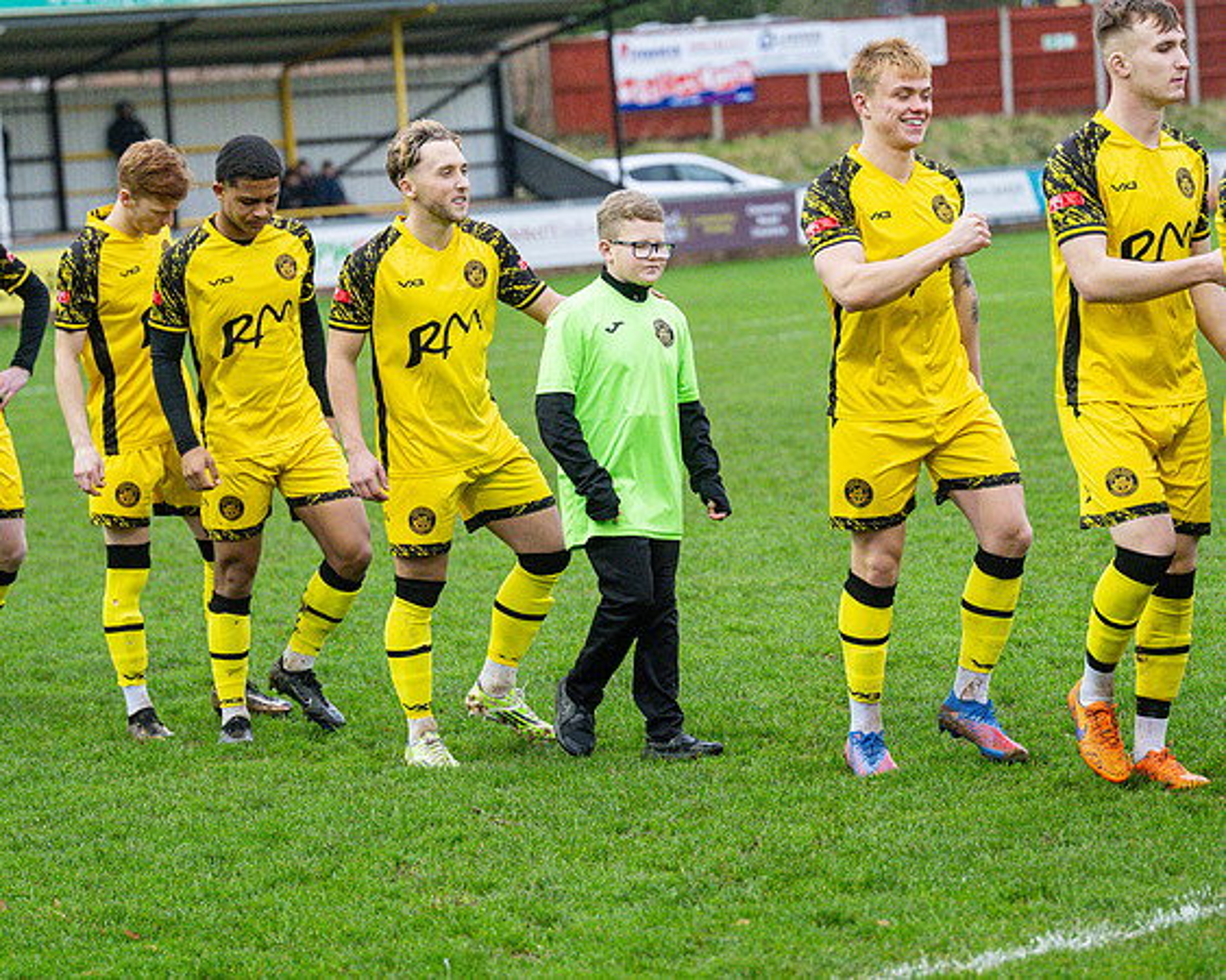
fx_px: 5272
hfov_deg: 13.3
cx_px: 666
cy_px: 490
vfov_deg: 10.6
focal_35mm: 145
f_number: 2.8
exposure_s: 1/2000
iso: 2000
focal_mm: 86
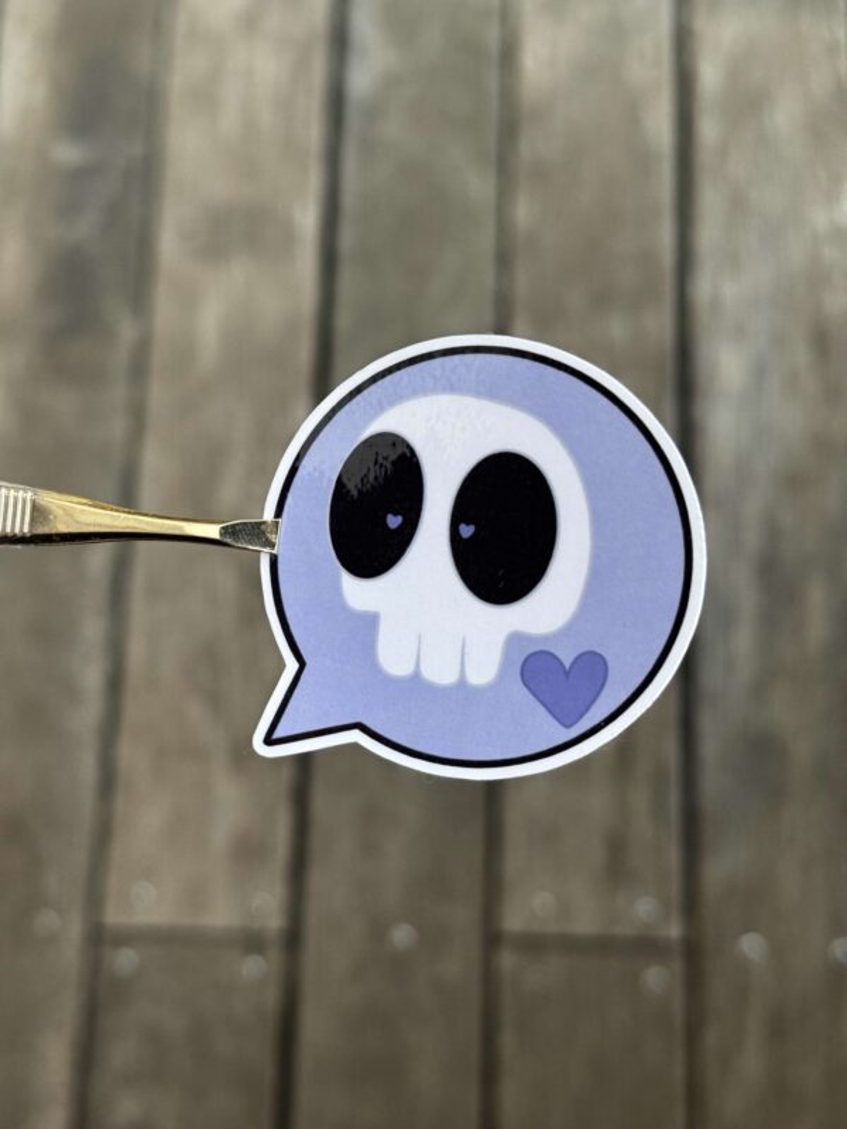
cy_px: 564
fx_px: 1566
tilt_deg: -73.9
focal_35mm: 48
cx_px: 424
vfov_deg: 39.7
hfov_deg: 30.3
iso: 250
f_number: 1.78
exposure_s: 1/56
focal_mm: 6.76
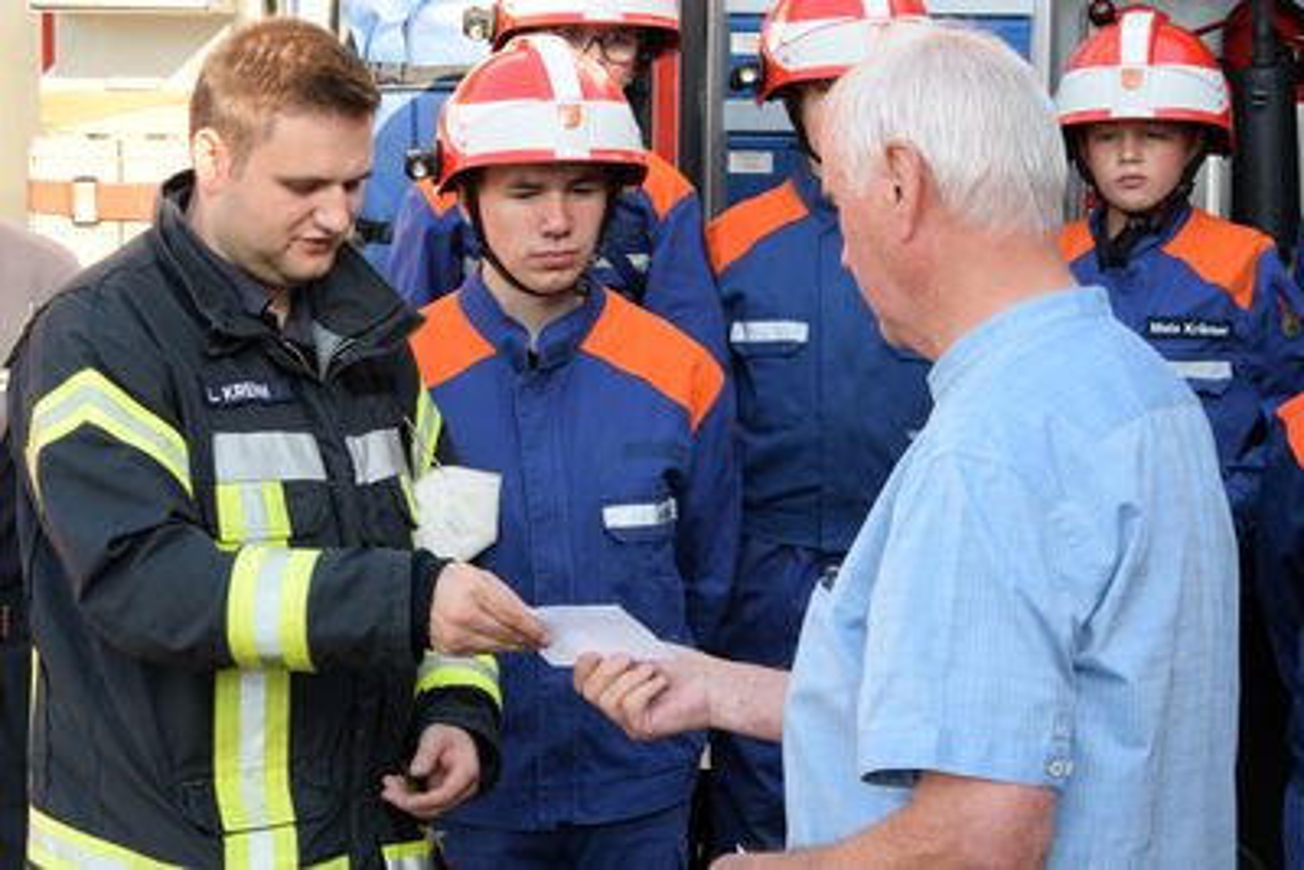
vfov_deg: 18.9
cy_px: 435
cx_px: 652
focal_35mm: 72
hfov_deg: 28.1
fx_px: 2609
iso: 640
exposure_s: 1/160
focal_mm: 48
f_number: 10
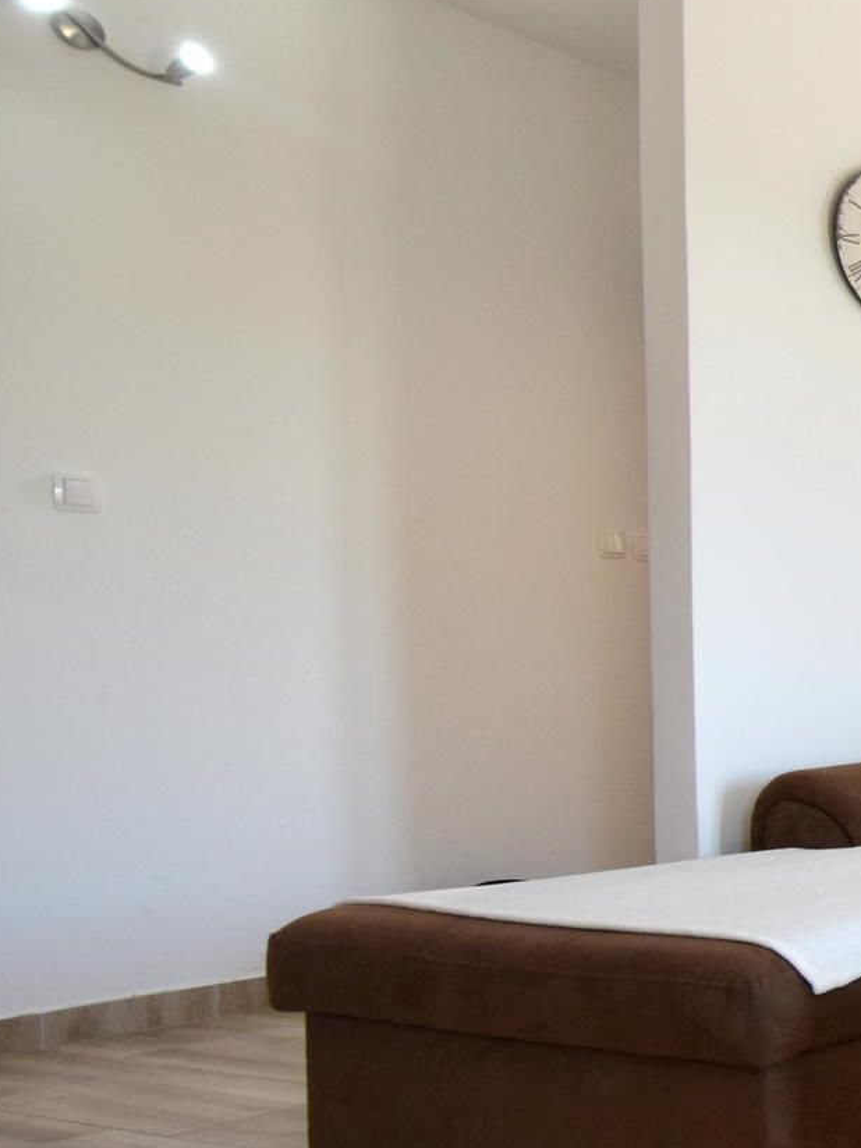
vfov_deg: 44.6
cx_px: 1640
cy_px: 683
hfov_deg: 20.4
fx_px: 1393
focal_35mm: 42
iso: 400
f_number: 5
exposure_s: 1/100
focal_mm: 10
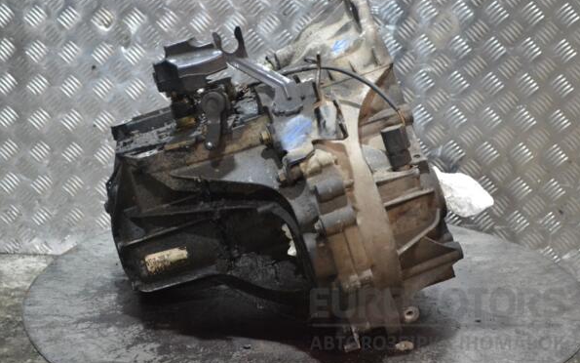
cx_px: 291
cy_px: 173
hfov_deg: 27.8
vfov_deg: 17.6
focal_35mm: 74
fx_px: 1170
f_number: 5.3
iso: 3200
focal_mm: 48
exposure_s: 1/30
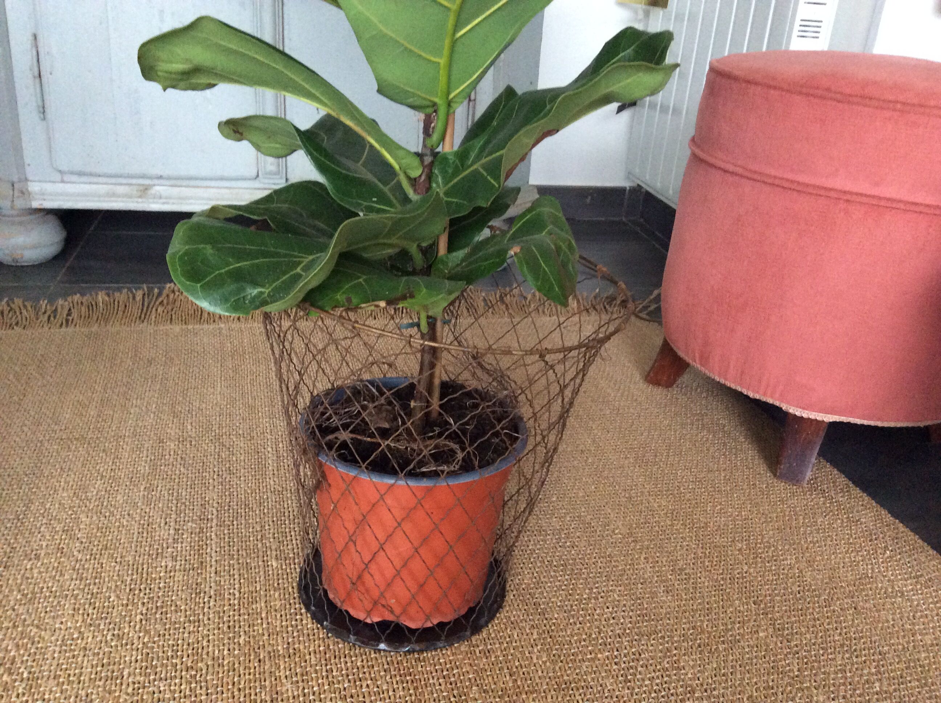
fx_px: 869
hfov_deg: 56.9
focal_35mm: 32
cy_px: 352
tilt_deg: -24.8
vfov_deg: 44.1
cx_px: 470
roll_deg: -2.9
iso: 250
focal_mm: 3.3
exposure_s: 1/25
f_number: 2.4
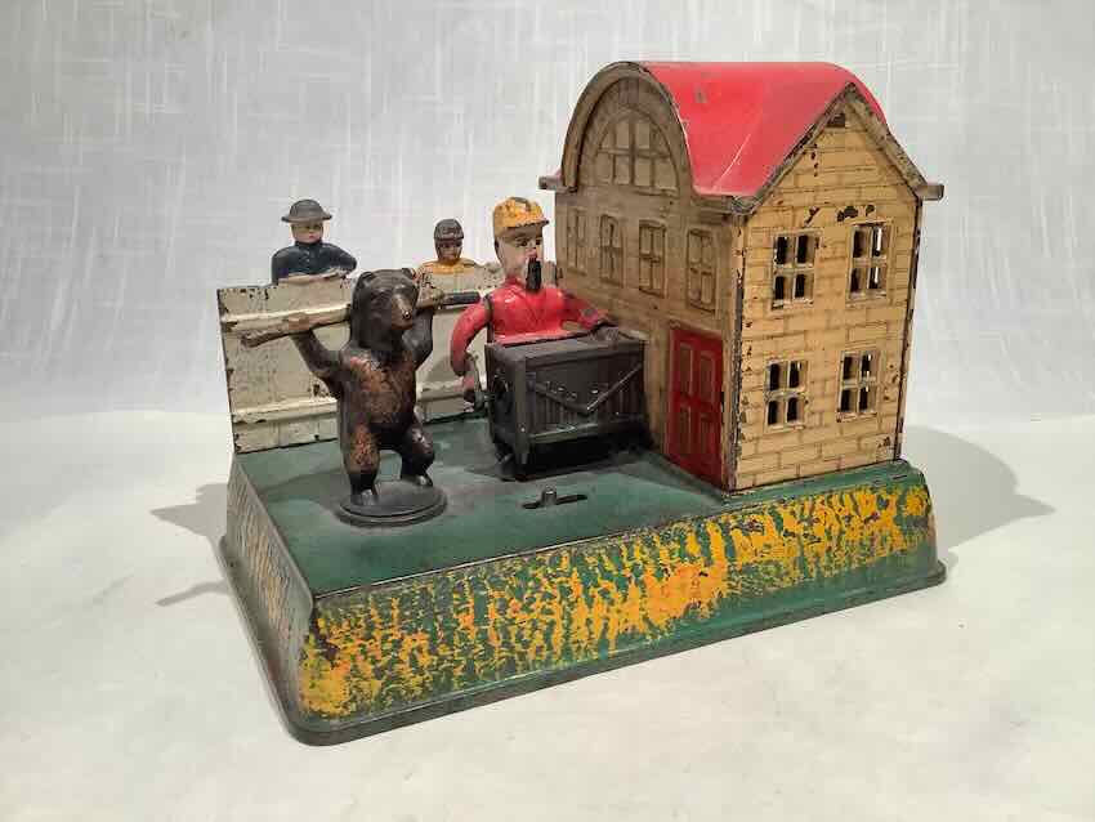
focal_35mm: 31
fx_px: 981
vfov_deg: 45.5
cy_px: 411
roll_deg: +0.6
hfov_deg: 58.3
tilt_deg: -16.4
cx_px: 548
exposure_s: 1/60
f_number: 2.4
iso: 160
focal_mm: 3.3
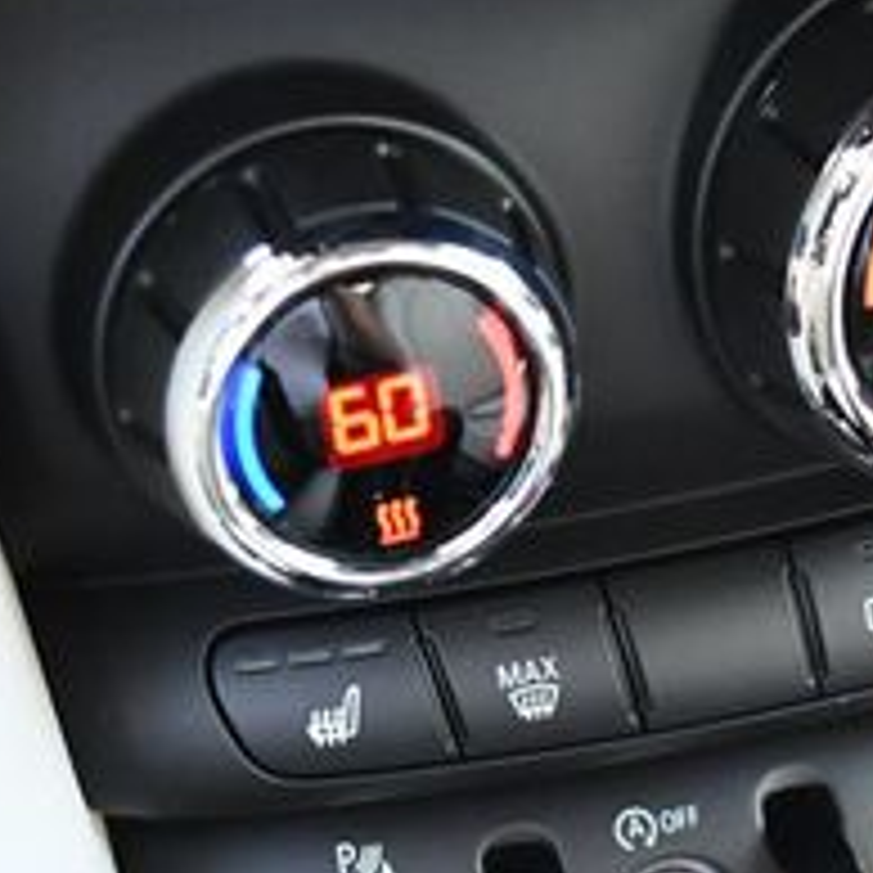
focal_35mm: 112
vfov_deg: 15.5
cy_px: 544
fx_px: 3196
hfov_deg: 15.3
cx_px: 864
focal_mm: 20
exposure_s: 1/125
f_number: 3.8
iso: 1800
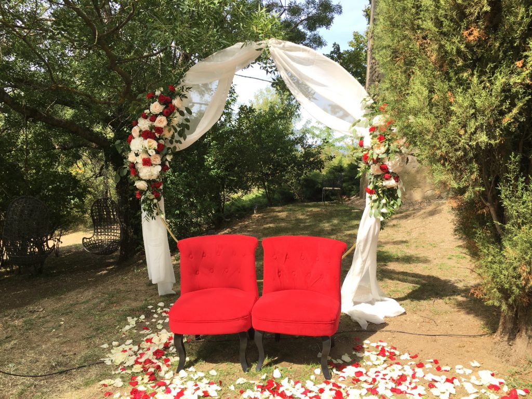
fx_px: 446
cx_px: 266
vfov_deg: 48.2
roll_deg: -2.3
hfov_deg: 61.7
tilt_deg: -5.4
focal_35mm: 29
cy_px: 200
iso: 25
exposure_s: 1/513
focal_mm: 4.15
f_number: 2.2
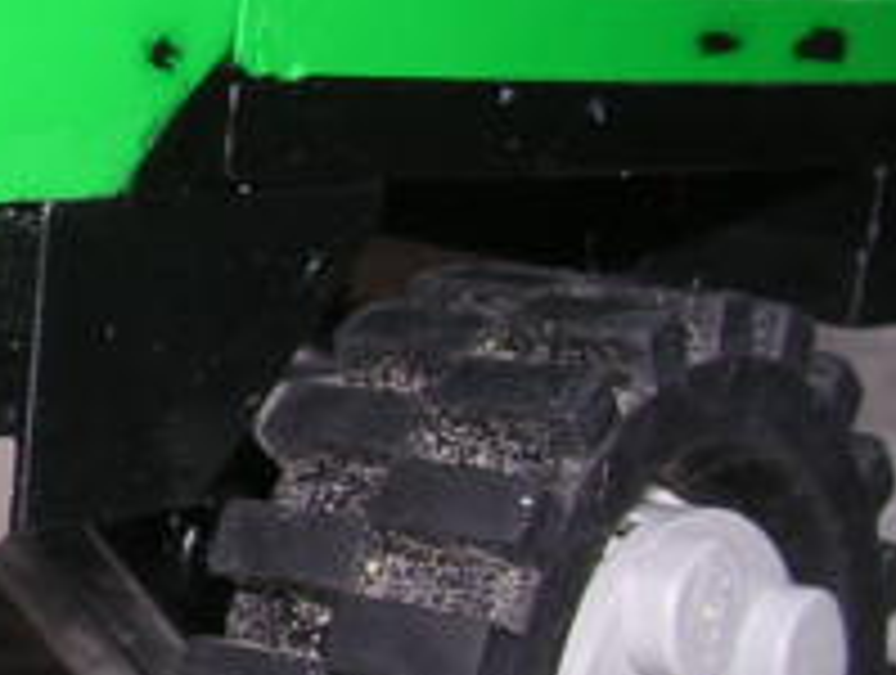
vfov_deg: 12.1
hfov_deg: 14.8
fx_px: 3164
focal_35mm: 122
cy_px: 27
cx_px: -495
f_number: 5.6
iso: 100
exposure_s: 1/60.1
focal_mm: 5.8
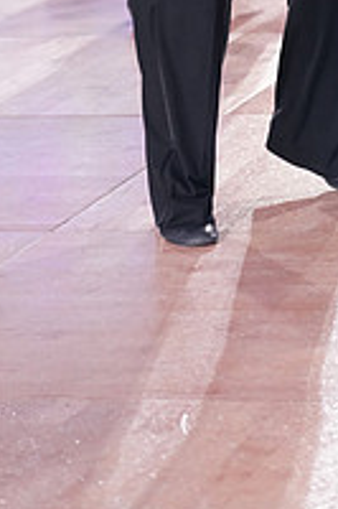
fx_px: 2864
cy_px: -165
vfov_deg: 9.9
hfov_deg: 6.7
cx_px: 471
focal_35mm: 203
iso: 2000
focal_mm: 70
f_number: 2.8
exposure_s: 1/500
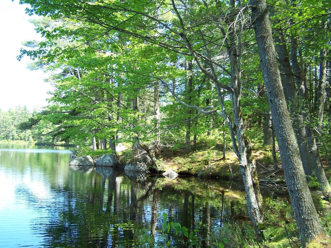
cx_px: 166
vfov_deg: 37.7
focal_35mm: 38
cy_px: 124
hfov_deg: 49.0
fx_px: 363
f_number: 2.8
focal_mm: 6.3
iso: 80
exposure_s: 1/125
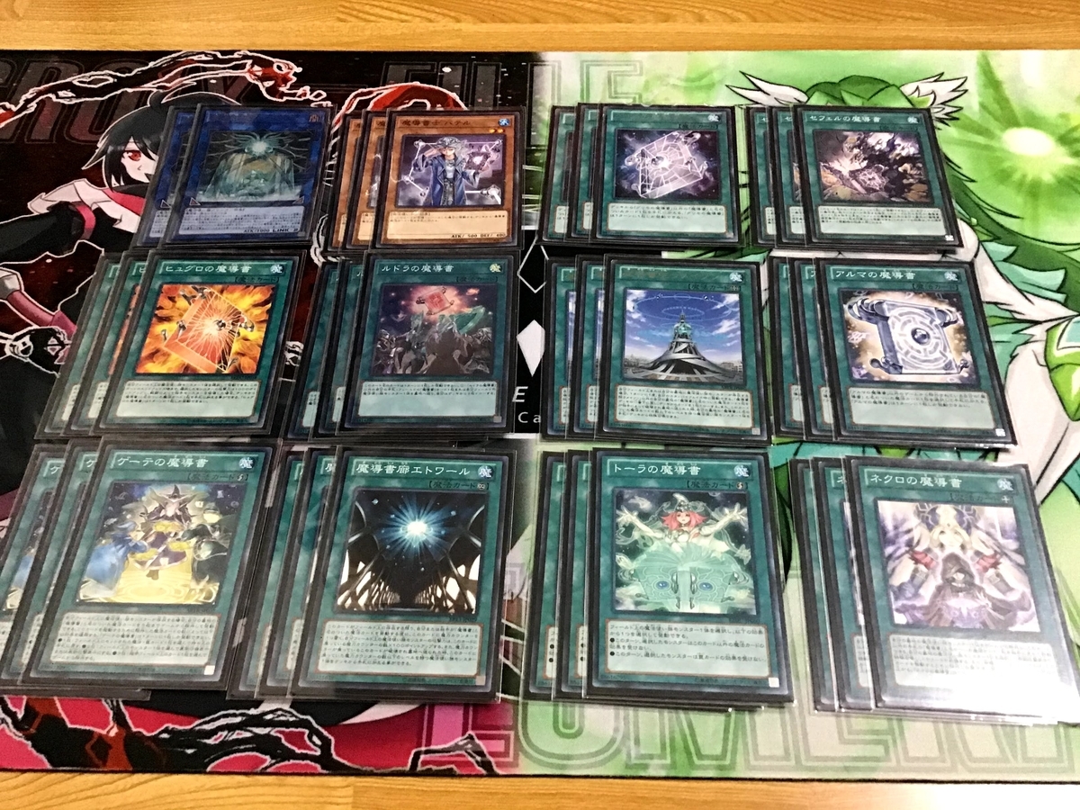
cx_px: 540
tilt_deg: -53.3
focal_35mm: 31
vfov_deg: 45.4
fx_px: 967
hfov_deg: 58.4
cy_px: 405
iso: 250
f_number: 2.4
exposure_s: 1/25
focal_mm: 3.3
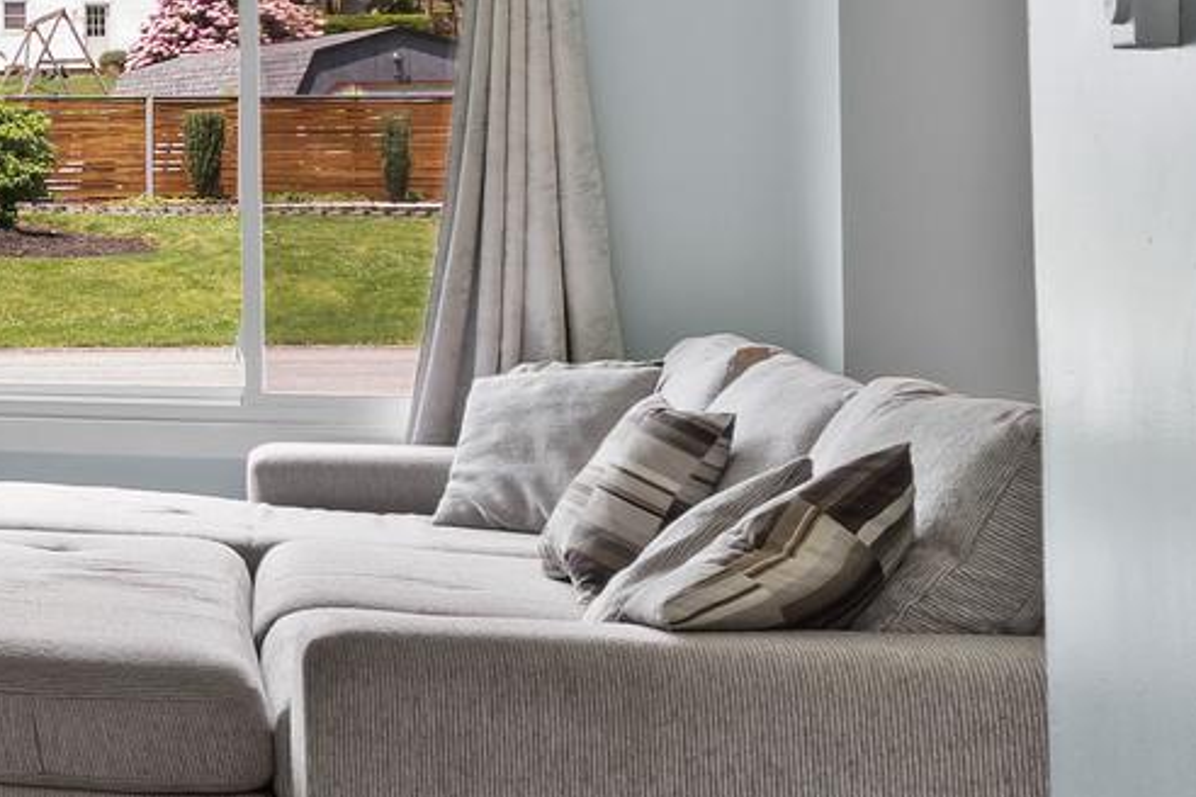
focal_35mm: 75
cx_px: -987
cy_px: 179
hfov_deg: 19.6
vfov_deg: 18.0
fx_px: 2491
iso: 500
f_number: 8
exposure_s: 1/15
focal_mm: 18
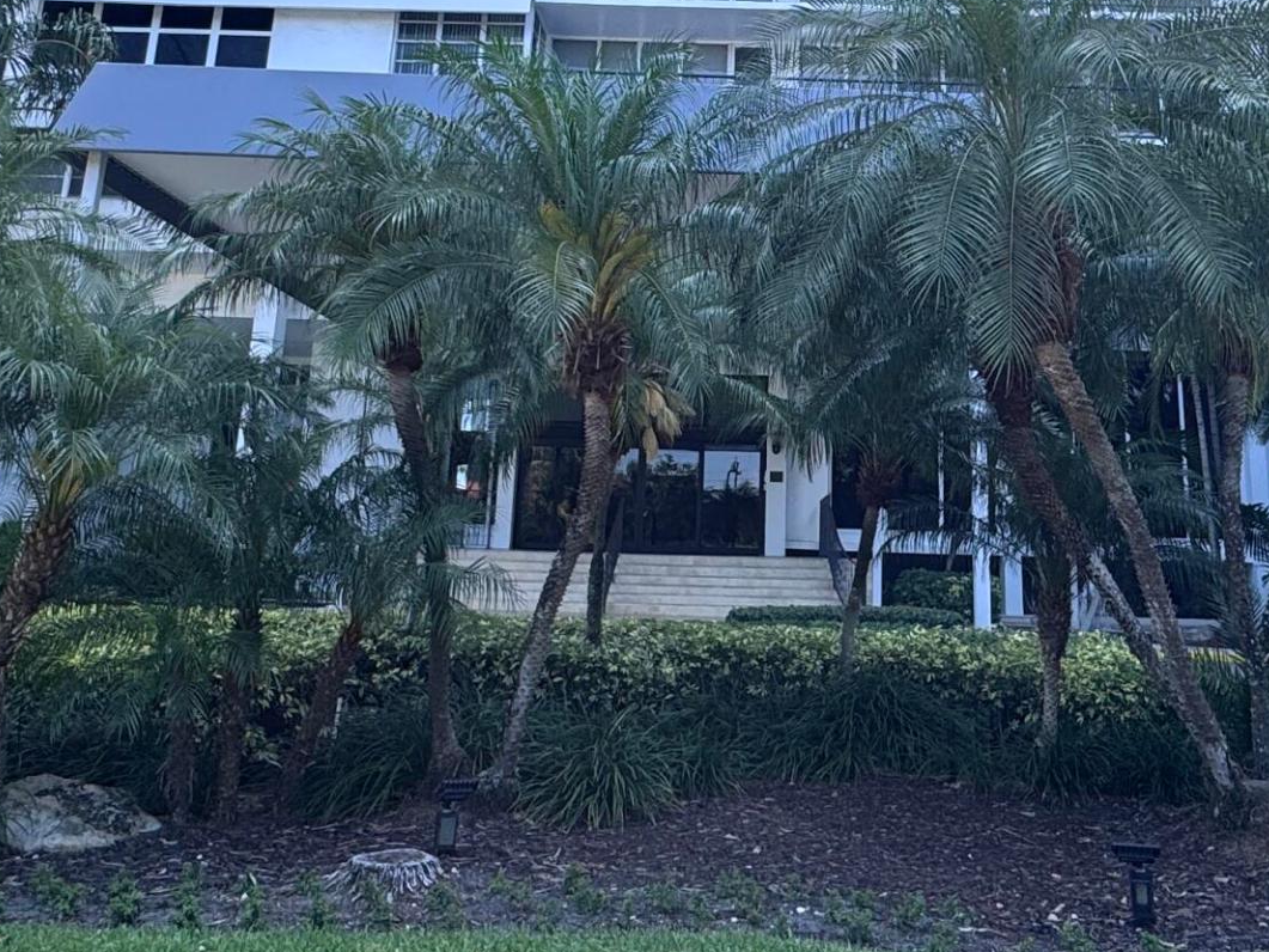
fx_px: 1393
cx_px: 767
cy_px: 145
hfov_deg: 48.7
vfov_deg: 36.0
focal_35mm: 38
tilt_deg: +16.5
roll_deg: -1.5
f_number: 2.2
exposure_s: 1/467
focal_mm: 2.22
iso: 40
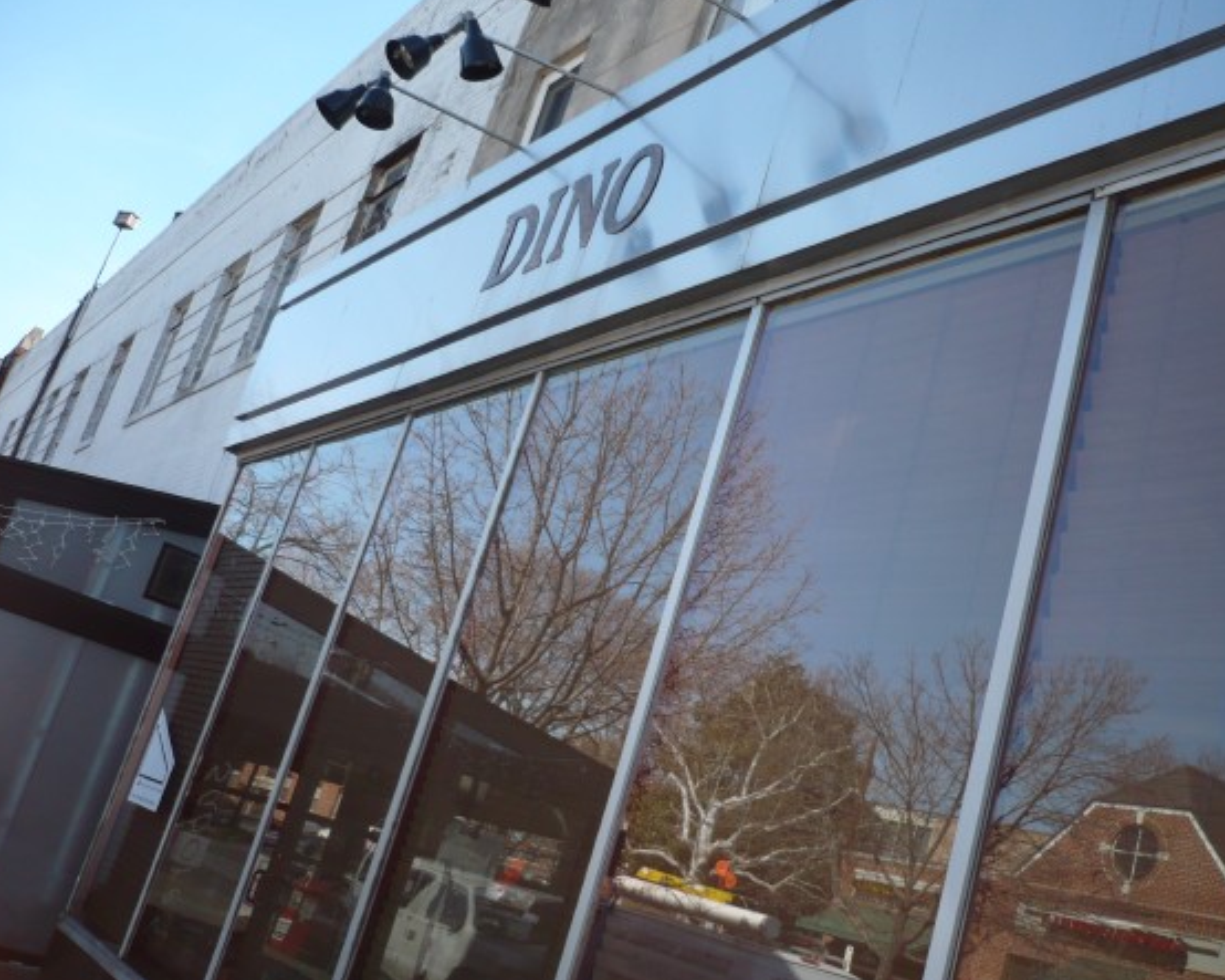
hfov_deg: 49.1
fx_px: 1341
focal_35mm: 37
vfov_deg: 40.1
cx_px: 637
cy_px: 484
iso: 100
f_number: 2.8
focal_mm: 5.8
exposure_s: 1/400
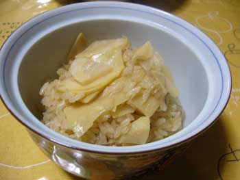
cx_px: 120
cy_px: 90
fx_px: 243
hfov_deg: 52.6
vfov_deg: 40.7
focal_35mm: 35
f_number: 2.8
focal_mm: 5.8
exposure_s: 1/15
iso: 160
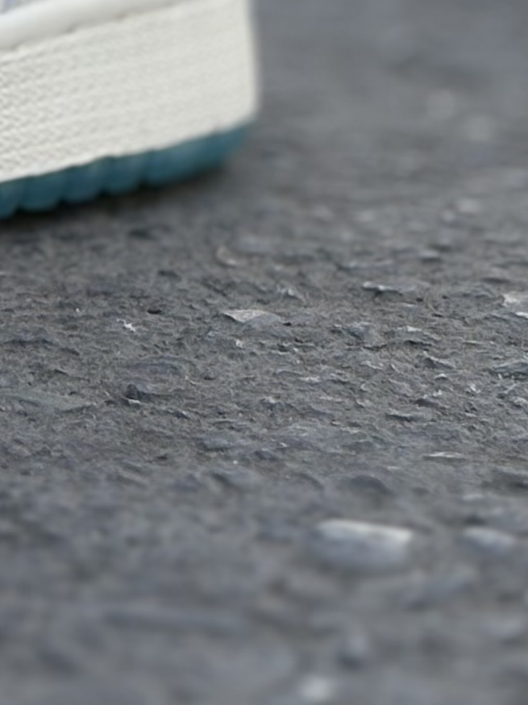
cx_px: -583
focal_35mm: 240
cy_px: -397
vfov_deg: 8.1
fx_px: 4883
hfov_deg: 6.0
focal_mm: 5.96
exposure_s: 1/801
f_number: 1.6
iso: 40
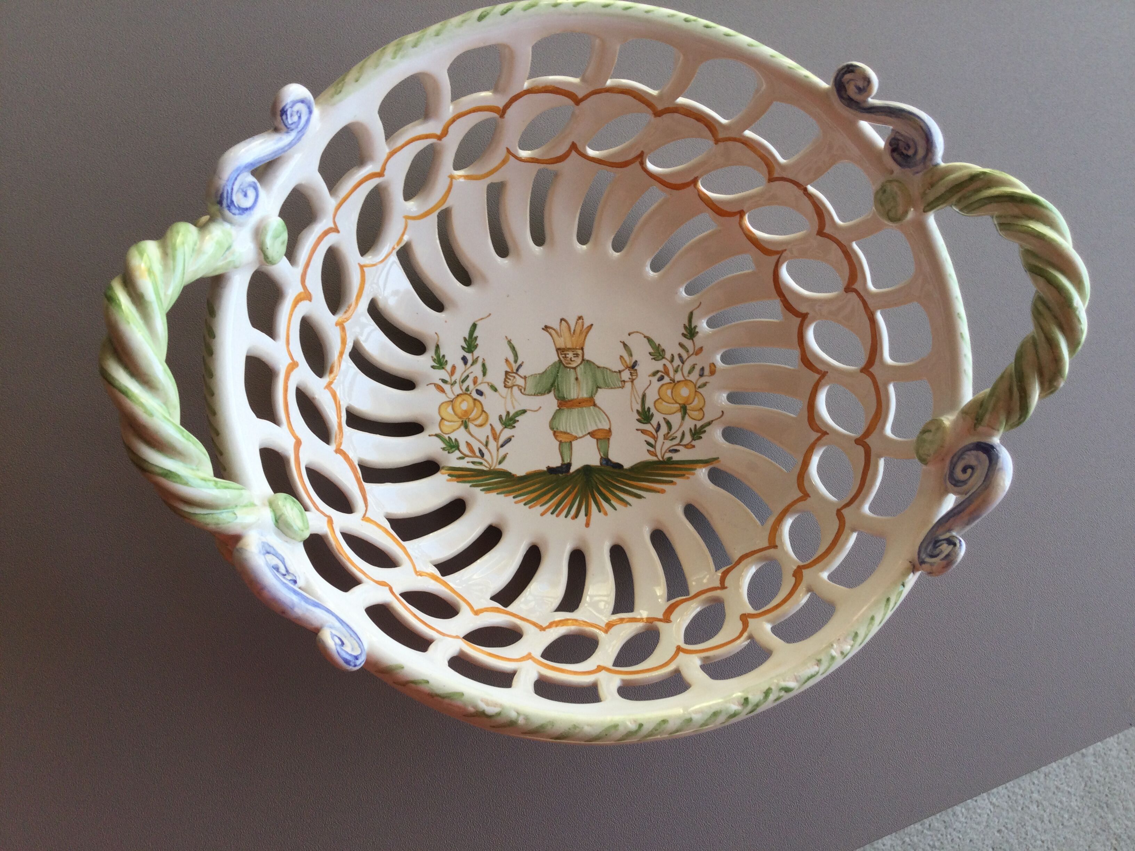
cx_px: 568
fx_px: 1016
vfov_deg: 45.4
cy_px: 426
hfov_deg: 58.4
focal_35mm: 31
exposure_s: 1/100
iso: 25
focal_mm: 3.3
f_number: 2.4
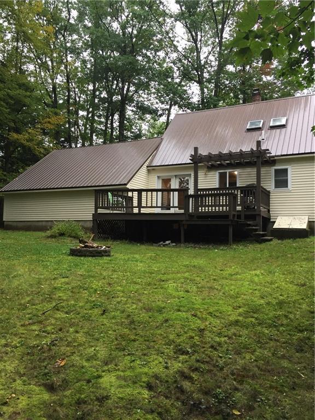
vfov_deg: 61.7
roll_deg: -0.5
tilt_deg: +3.6
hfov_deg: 48.2
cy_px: 210
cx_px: 158
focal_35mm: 29
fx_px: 352
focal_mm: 4.15
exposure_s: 1/30
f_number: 2.2
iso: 32
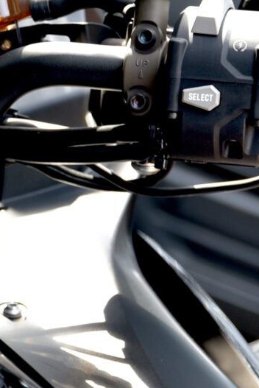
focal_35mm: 267
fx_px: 2877
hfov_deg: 5.1
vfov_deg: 7.7
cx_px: -258
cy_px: 364
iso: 100
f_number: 4
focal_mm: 55
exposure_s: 1/60
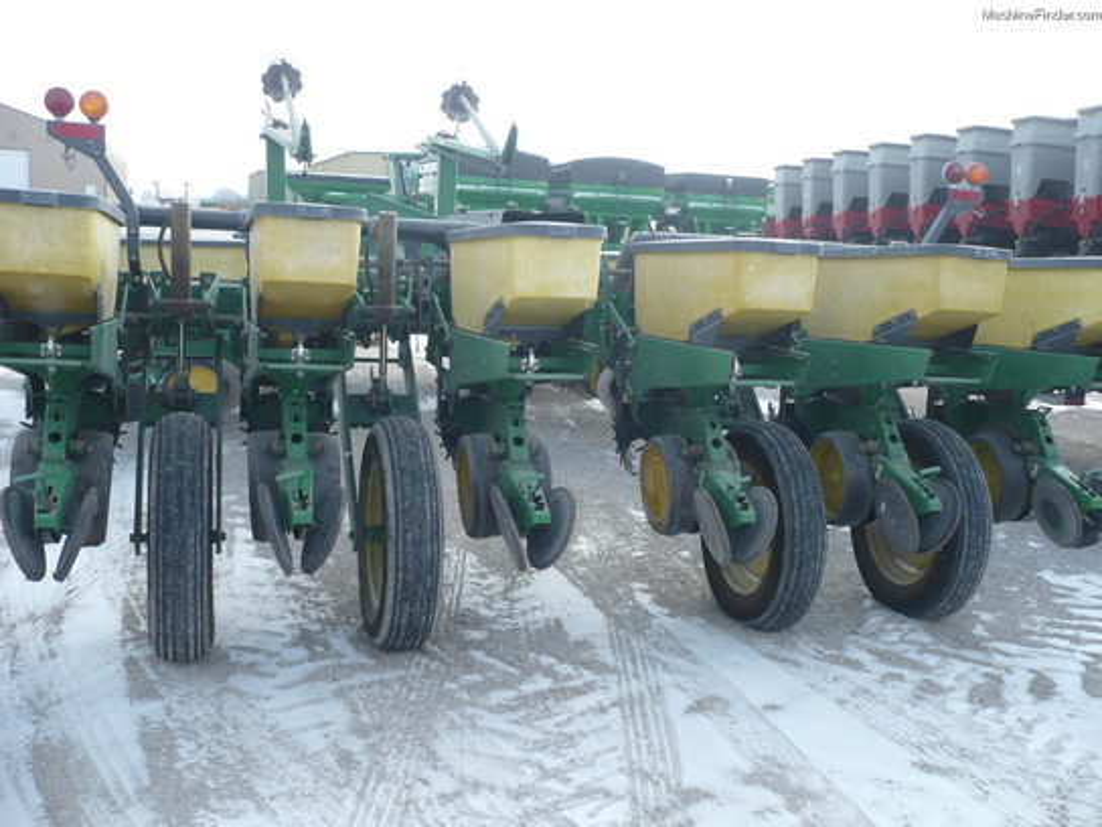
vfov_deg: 40.7
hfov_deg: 52.6
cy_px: 414
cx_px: 551
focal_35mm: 35
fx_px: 1114
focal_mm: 5.8
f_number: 2.8
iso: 100
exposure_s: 1/320
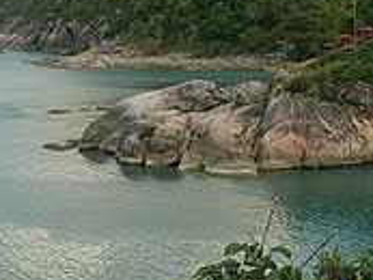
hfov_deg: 19.7
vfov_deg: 14.9
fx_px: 1068
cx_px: 274
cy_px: 56
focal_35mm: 99
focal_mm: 7.8
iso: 64
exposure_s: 1/137
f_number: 4.8
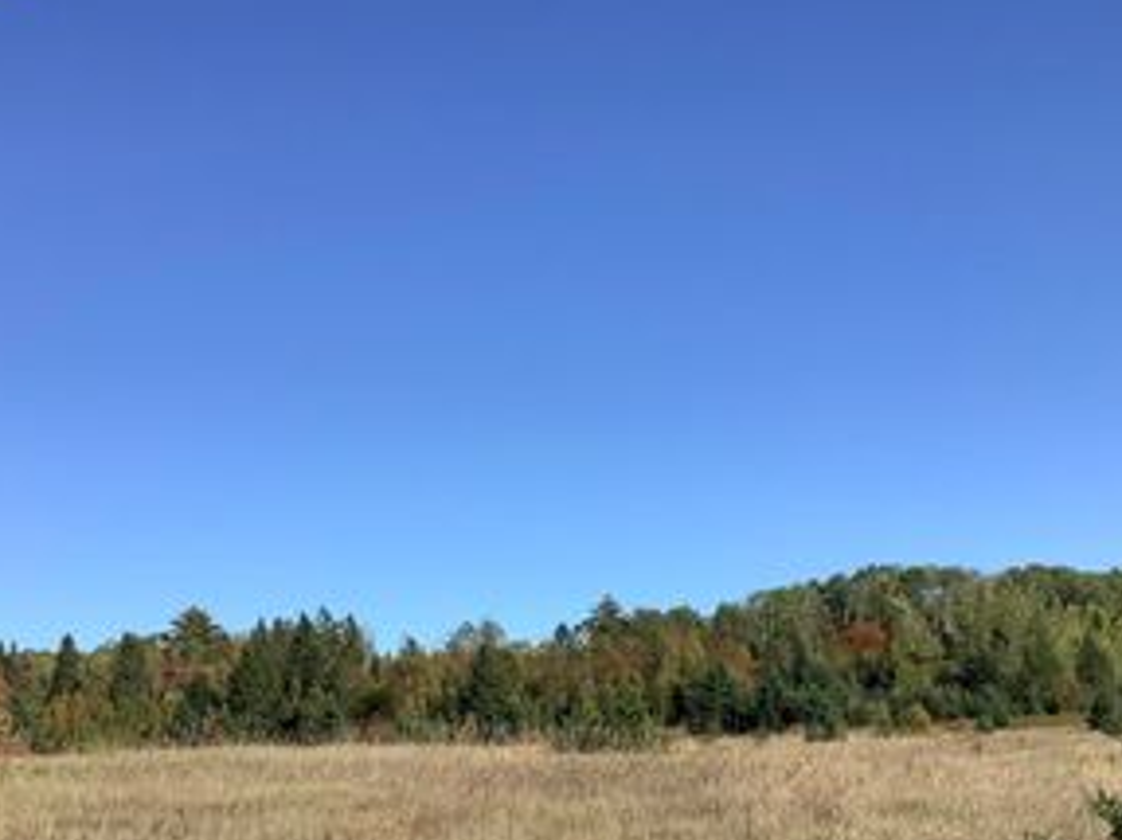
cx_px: 512
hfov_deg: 35.5
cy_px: 697
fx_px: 1750
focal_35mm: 54
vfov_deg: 26.4
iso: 25
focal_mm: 3.3
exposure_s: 1/1481
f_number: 2.4
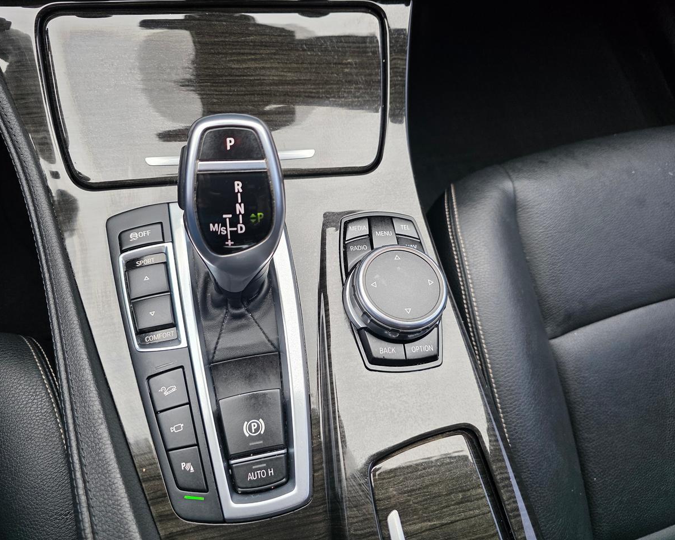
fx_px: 480
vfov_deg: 58.8
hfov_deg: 70.2
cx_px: 323
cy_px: 270
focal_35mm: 24
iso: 160
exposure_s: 1/120
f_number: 1.7
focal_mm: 6.3
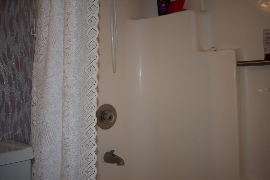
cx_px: 135
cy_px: 90
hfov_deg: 55.1
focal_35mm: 34
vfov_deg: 38.3
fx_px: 259
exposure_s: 1/160
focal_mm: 23
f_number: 3.8
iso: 400
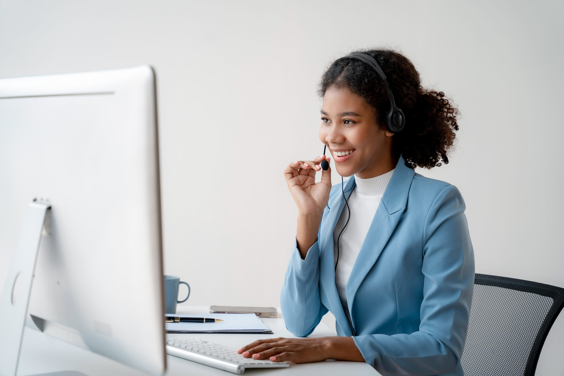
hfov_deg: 28.8
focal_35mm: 70
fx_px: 1097
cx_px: 282
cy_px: 188
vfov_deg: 19.5
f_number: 2.8
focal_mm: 70
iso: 200
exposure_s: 1/250
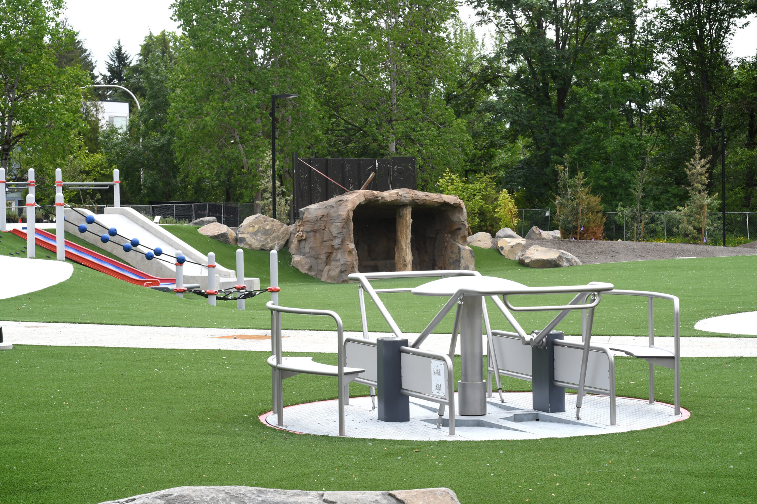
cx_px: 378
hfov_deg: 22.6
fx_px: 1892
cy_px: 252
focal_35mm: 90
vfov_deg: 15.2
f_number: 14
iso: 200
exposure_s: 1/160
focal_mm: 60
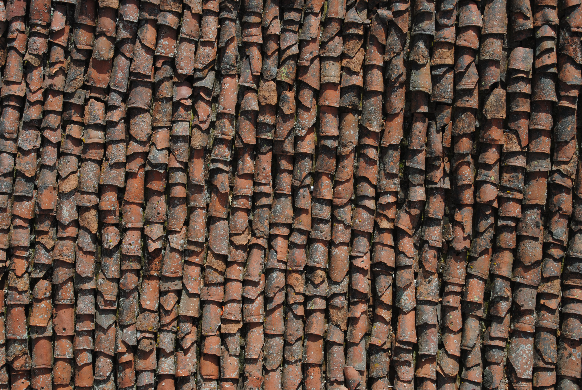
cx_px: 291
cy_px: 195
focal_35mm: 51
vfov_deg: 26.6
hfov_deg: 38.8
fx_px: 825
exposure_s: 1/100
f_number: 10
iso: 100
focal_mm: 34
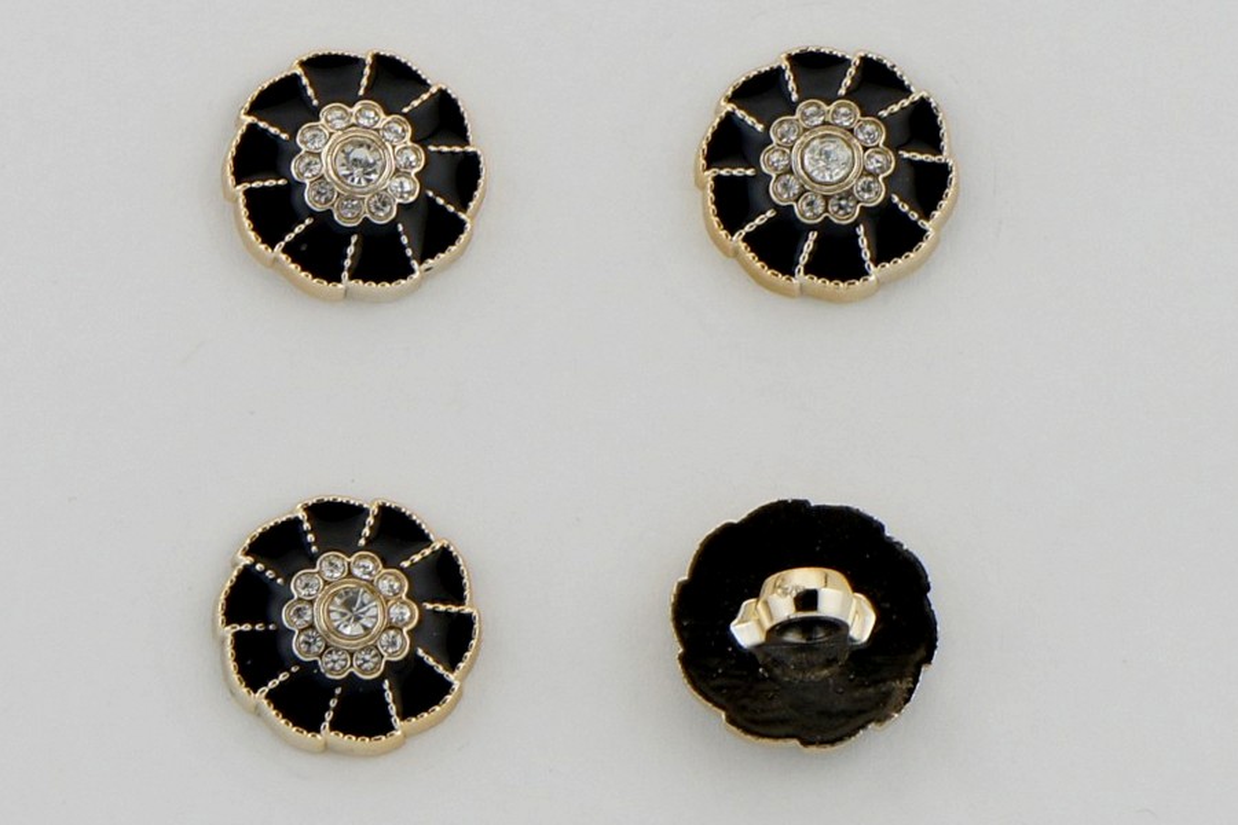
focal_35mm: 82
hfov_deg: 24.6
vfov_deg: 16.6
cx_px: 619
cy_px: 412
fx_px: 2837
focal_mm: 55
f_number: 8
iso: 200
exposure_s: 1/250
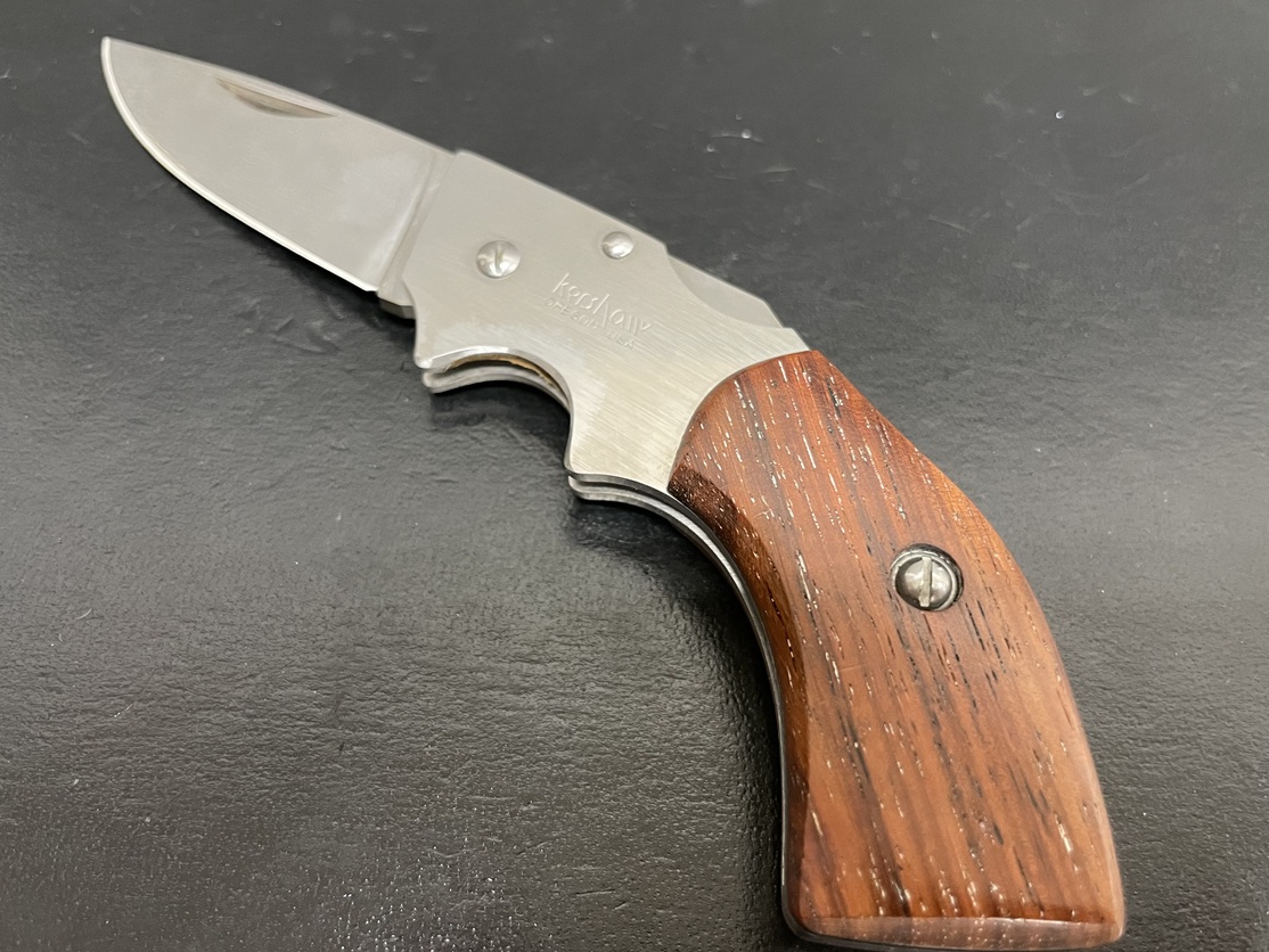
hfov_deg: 63.4
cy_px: 471
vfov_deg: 49.8
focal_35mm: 28
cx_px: 617
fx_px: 1027
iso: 400
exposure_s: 1/58
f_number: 1.6
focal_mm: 4.2
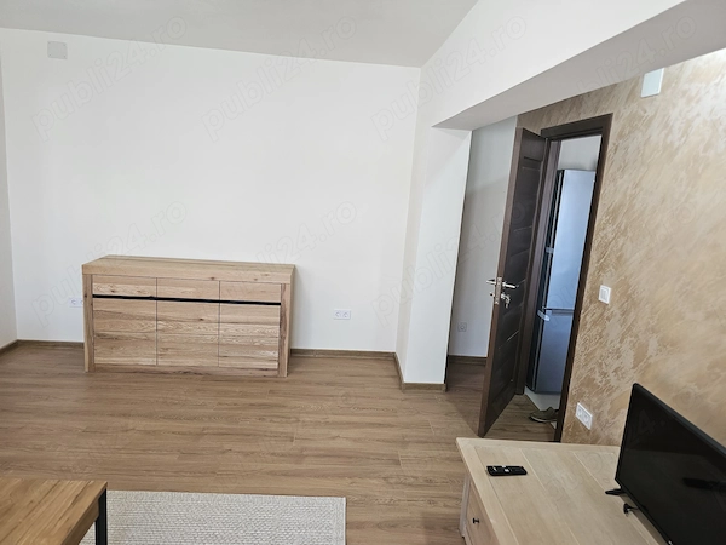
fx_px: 482
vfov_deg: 58.9
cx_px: 363
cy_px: 272
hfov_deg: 73.9
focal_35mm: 23
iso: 200
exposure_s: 1/120
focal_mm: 6.3
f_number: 1.7
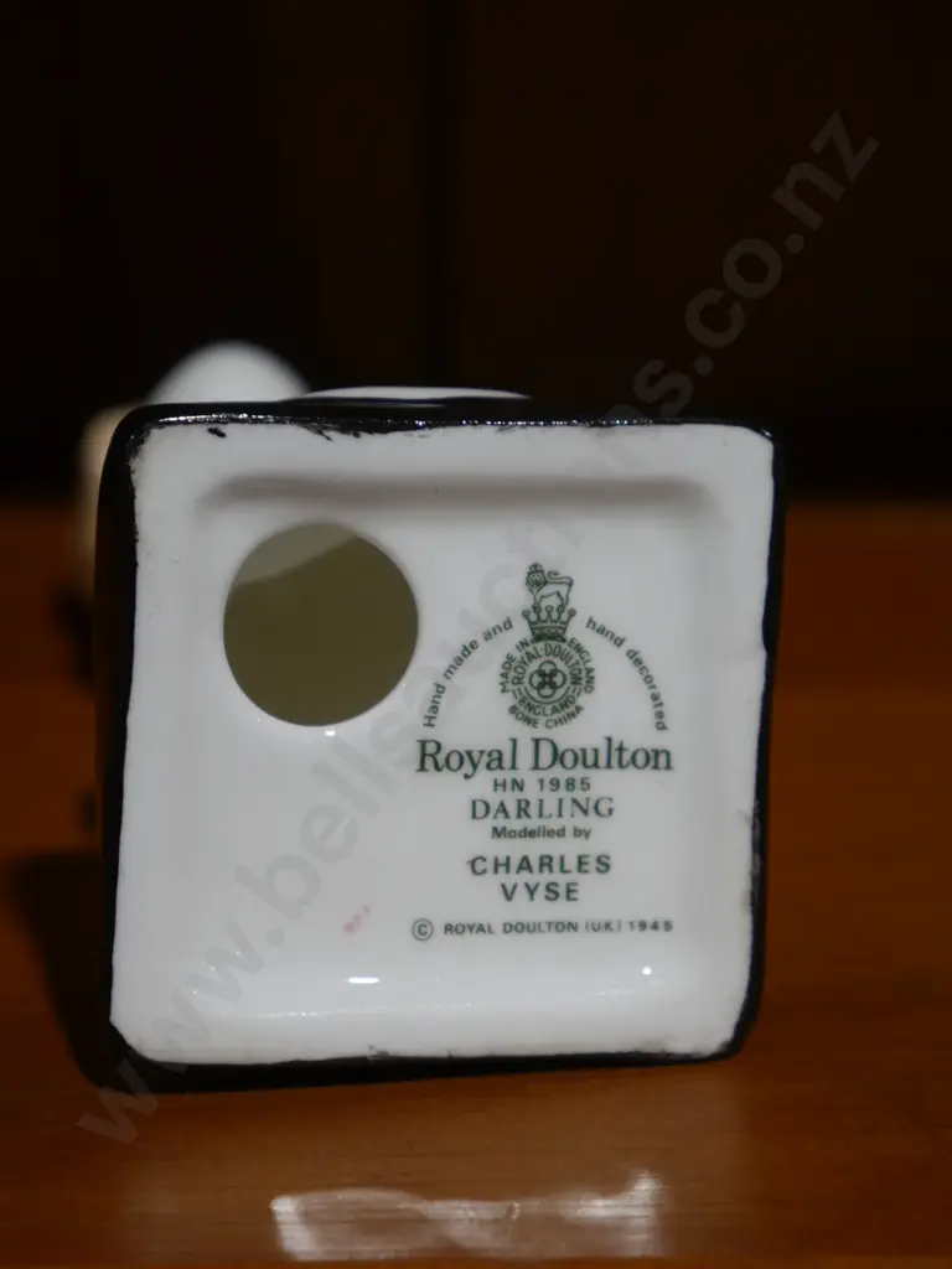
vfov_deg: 23.3
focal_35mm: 84
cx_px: 476
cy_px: 634
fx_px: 3080
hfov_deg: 17.6
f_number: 5.6
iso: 640
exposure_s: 1/100
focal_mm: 42
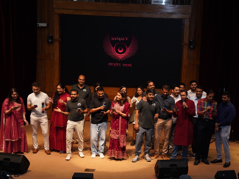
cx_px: 147
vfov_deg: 18.4
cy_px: 102
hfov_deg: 24.4
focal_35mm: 80
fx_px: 552
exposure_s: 1/200
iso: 800
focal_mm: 61
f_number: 4
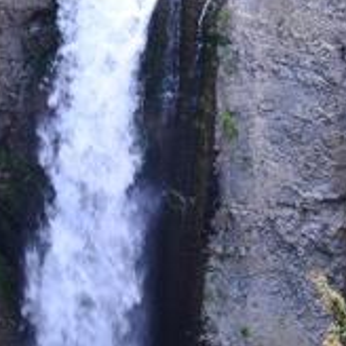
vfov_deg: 5.3
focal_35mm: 328
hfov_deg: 5.3
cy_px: 348
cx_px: 91
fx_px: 3709
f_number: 4.8
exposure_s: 1/80
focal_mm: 55
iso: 200
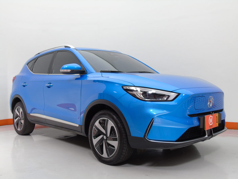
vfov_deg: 41.8
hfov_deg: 54.0
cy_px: 90
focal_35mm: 34
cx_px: 119
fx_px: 234
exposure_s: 1/30
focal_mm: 6.1
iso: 100
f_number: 3.8
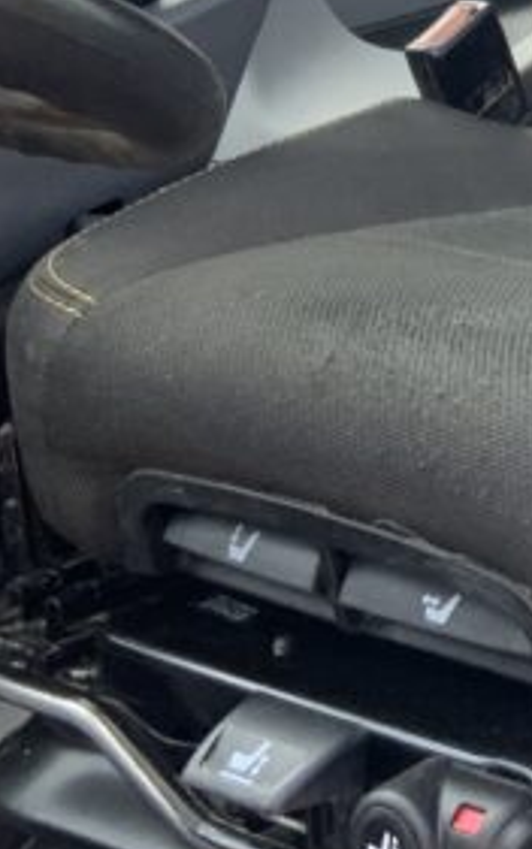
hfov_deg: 10.9
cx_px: 985
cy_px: 12
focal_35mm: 112
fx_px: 2594
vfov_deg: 18.2
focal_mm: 3
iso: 16
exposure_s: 1/134
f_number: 1.8
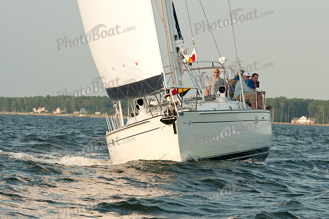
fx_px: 2259
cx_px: 164
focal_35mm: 248
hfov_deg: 8.3
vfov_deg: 5.5
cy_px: 110
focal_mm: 165
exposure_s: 1/640
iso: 200
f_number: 7.1
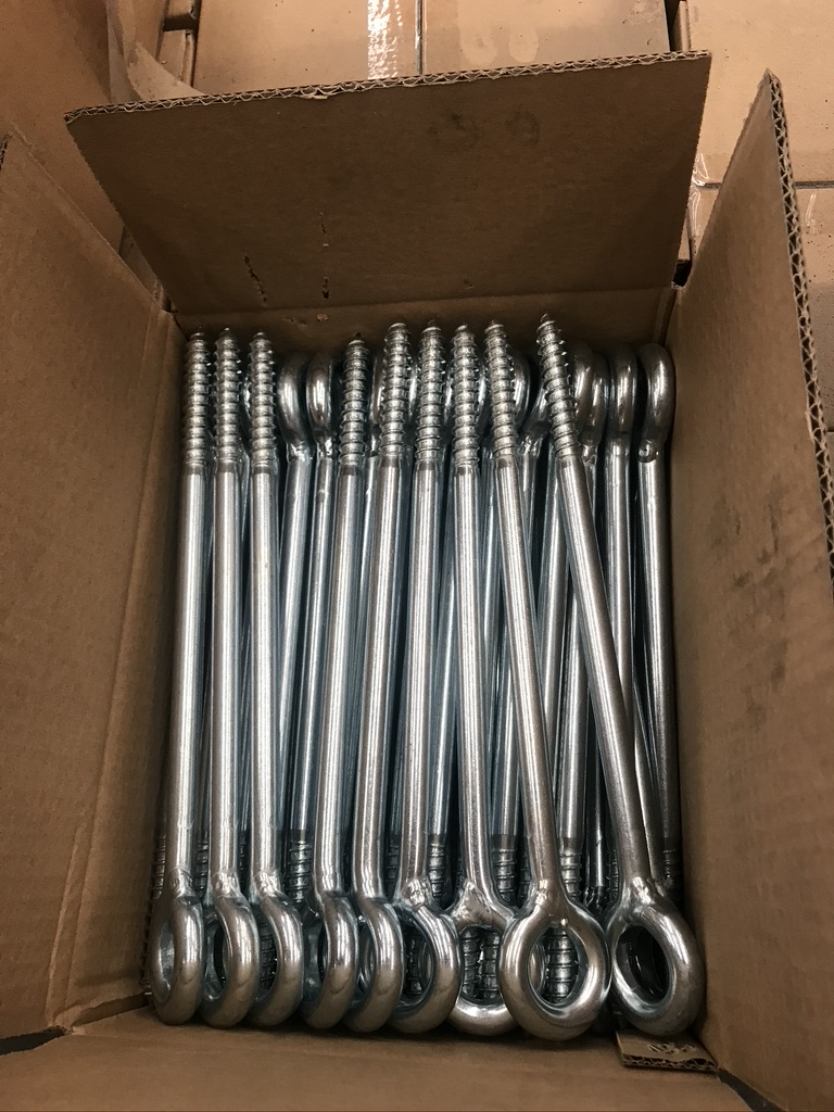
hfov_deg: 49.7
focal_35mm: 28
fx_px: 899
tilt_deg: -69.7
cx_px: 417
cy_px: 556
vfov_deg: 63.4
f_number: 1.8
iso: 40
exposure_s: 1/20
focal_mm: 3.99
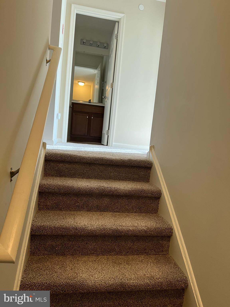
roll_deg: -4.4
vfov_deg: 67.3
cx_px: 115
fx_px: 230
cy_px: 154
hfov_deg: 53.1
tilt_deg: -4.3
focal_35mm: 26
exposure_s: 1/99
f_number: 1.5
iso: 125
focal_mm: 5.7
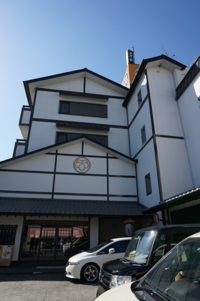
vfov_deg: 73.8
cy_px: 150
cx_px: 100
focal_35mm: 24
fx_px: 200
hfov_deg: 53.1
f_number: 9
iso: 100
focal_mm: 16
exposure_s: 1/200
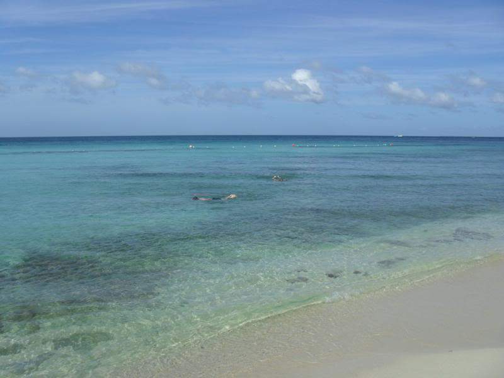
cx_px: 252
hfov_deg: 52.6
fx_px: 510
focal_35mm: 35
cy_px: 189
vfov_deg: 40.7
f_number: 8.4
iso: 100
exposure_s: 1/500
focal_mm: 6.3
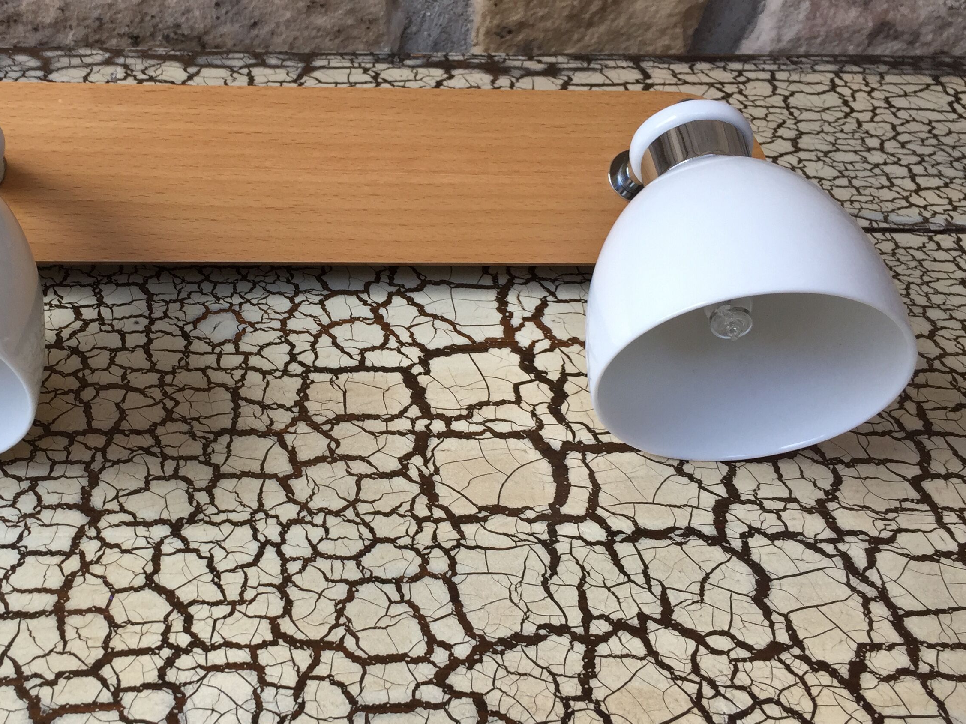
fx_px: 1172
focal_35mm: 42
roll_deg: -3.1
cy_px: 360
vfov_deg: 34.3
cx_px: 306
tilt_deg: -38.8
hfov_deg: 44.0
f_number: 2.2
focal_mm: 4.15
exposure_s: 1/100
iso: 50
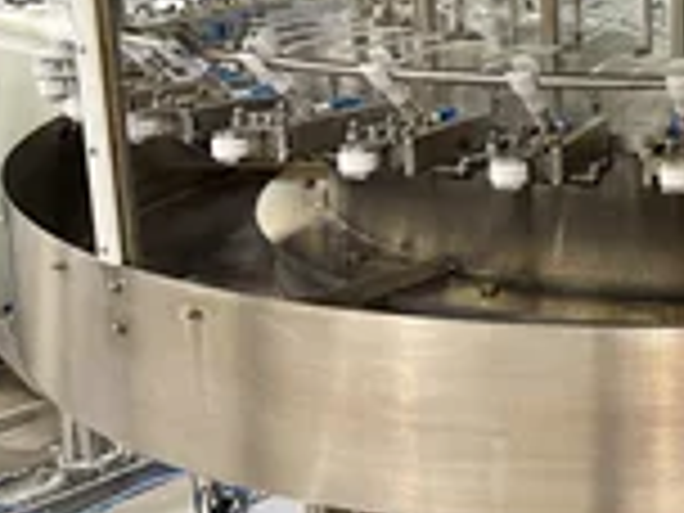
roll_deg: -0.2
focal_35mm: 63
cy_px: 99
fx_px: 1245
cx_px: 832
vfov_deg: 22.9
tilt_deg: -9.1
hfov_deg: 27.0
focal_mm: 6.76
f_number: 1.78
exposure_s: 1/60
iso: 320
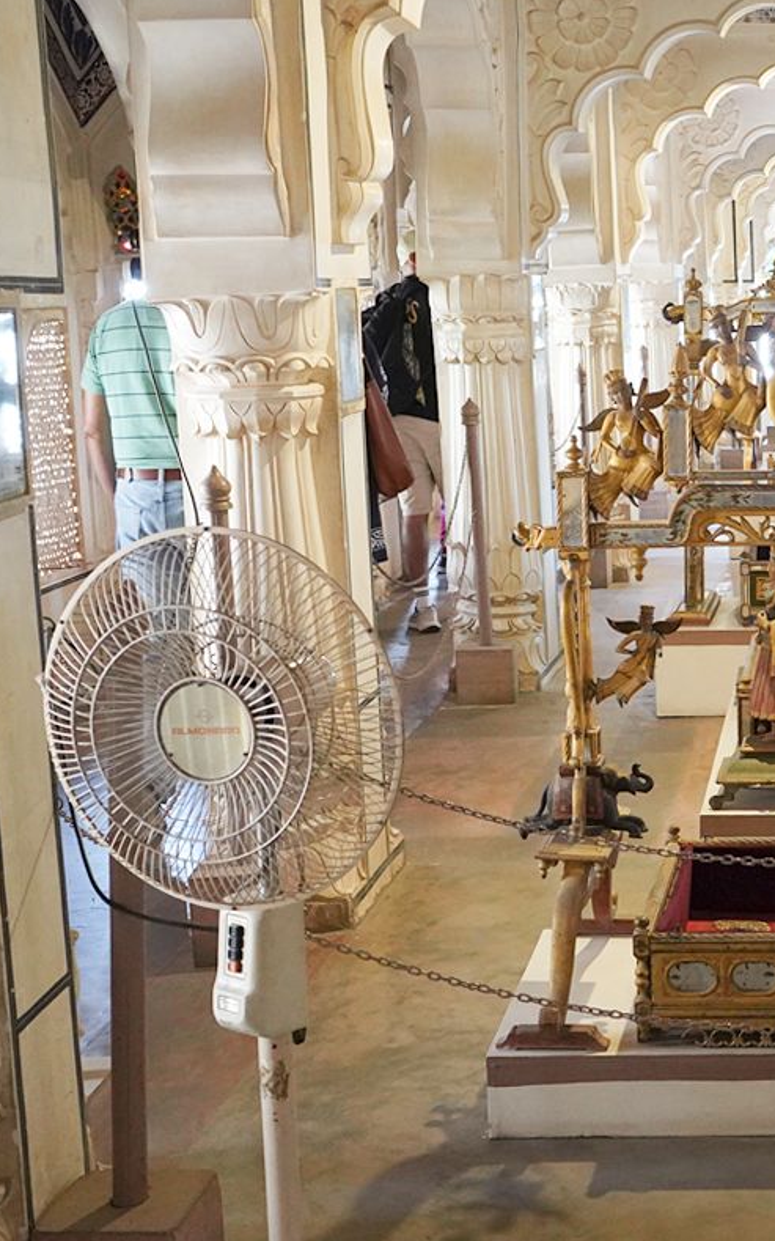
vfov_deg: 32.9
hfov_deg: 19.8
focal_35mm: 62
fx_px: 2096
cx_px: 907
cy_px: 532
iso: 3200
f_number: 3.5
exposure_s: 1/80
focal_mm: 24
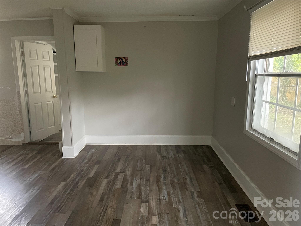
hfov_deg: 67.3
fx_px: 226
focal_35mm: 26
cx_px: 150
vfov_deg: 53.1
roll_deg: +0.0
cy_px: 113
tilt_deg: -10.7
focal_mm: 4.2
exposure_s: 1/30
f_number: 1.6
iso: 800
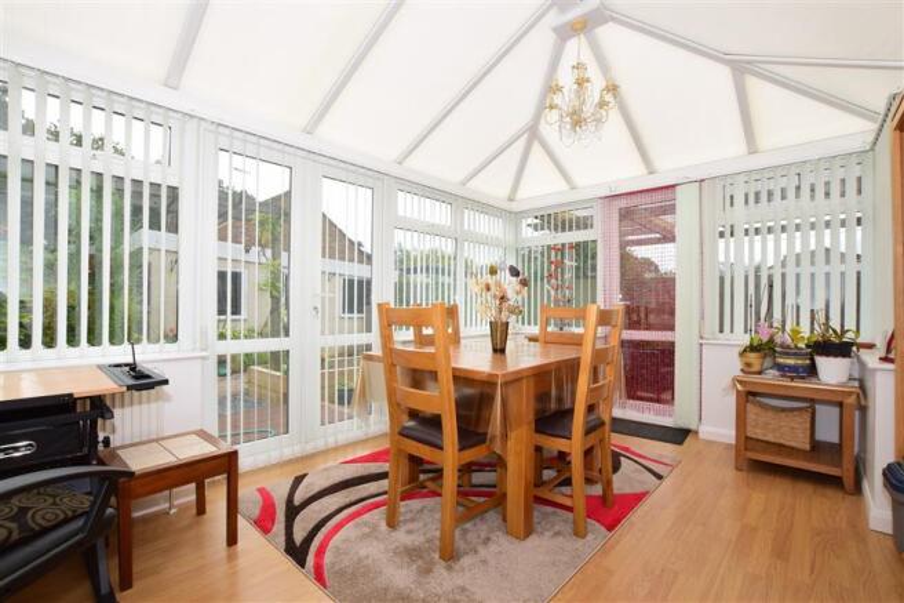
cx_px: 452
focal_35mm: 15
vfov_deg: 77.3
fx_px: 377
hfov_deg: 100.4
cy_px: 302
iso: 400
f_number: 14
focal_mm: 10
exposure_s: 1/200
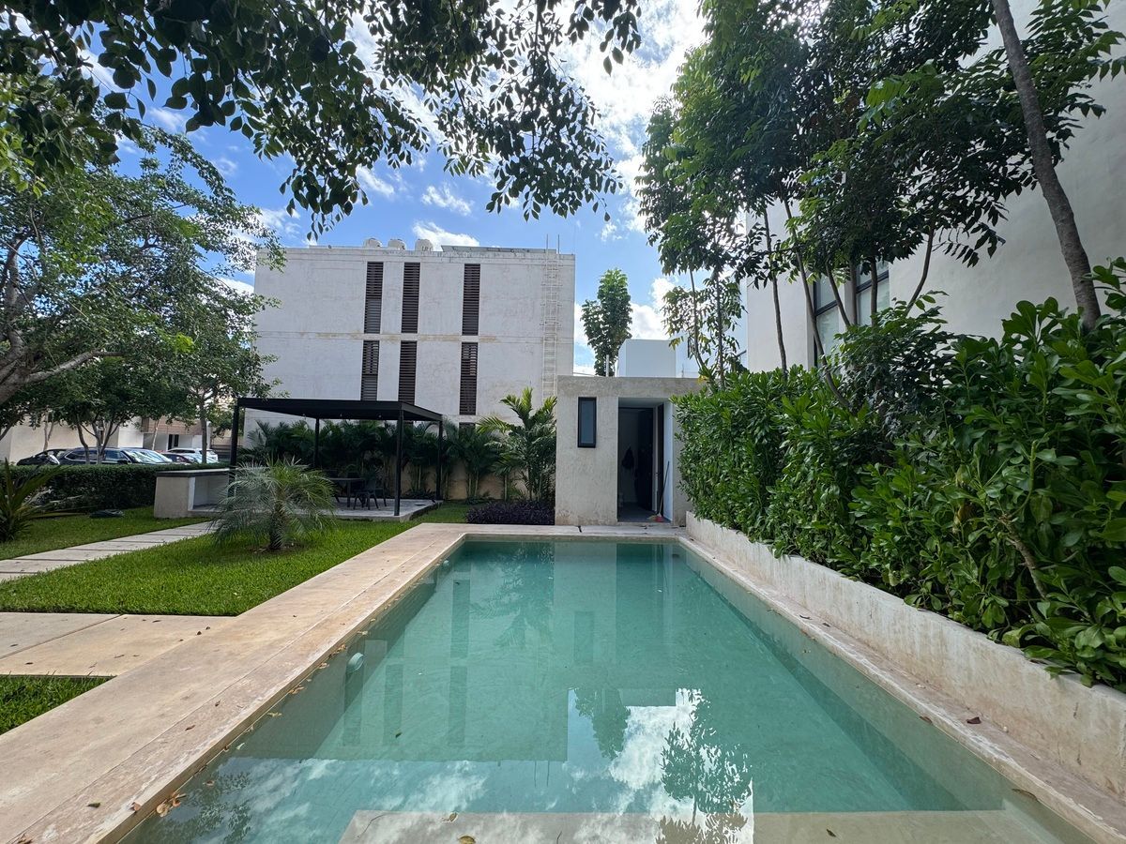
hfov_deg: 102.1
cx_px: 563
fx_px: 455
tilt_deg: +4.8
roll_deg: -1.0
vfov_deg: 85.7
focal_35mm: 14
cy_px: 422
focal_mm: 2.22
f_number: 2.2
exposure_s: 1/375
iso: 40
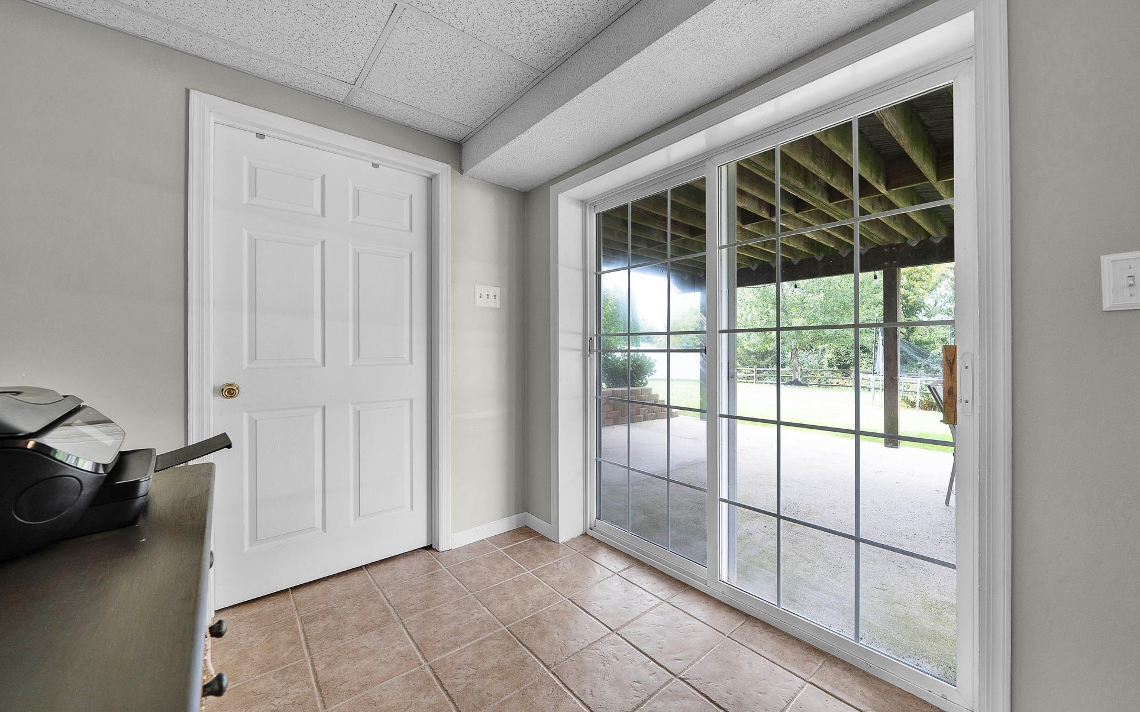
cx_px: 603
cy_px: 356
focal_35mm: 13
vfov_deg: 82.8
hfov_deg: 109.2
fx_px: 404
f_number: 6.3
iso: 320
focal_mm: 12
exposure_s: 1/13
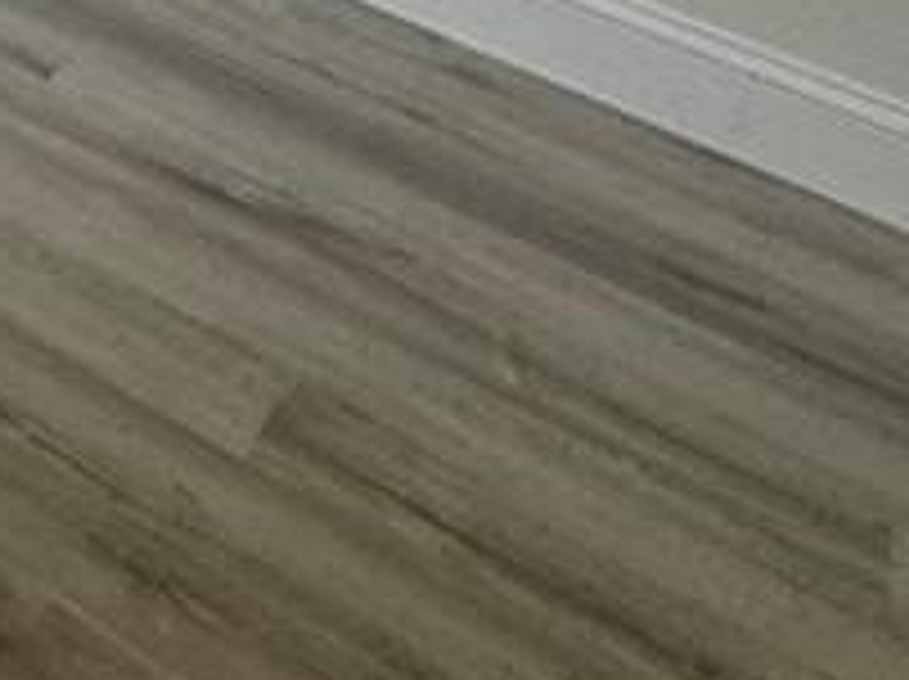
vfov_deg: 13.9
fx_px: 1862
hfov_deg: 17.2
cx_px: -1035
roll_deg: -4.9
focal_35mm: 71
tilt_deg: -5.6
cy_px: -986
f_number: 2.2
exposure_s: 1/120
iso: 64
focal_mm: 2.22
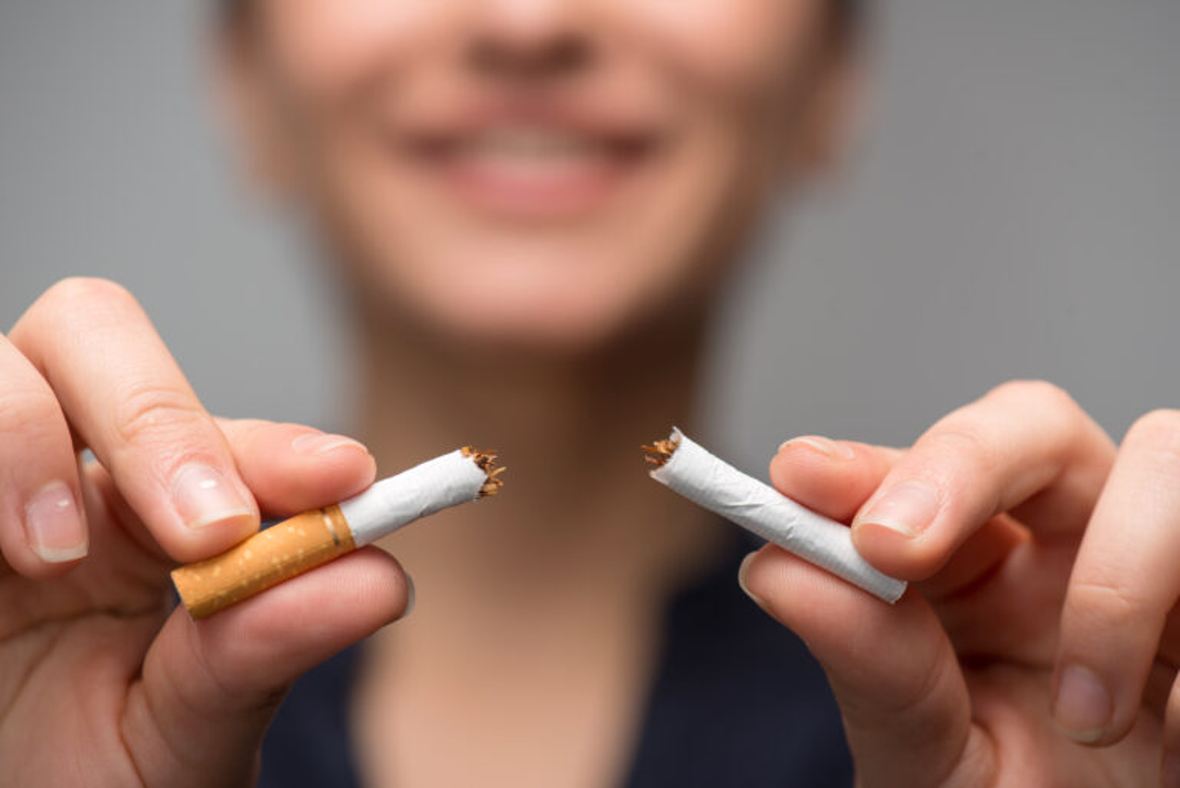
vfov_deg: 13.1
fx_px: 3443
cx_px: 590
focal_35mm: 105
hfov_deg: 19.4
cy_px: 394
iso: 100
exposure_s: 1/200
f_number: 7.1
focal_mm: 105
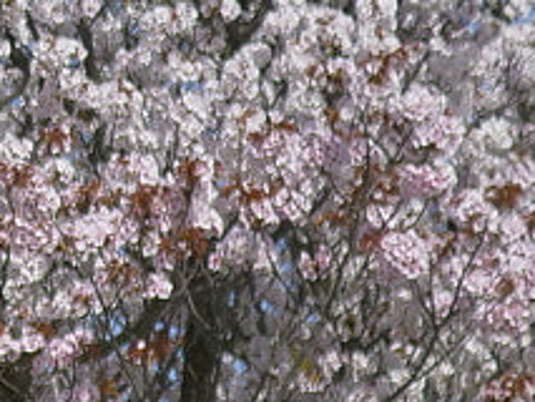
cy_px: 485
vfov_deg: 4.9
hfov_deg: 6.1
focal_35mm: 300
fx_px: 4639
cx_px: -1012
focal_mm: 20
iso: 200
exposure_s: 1/8000
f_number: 1.8
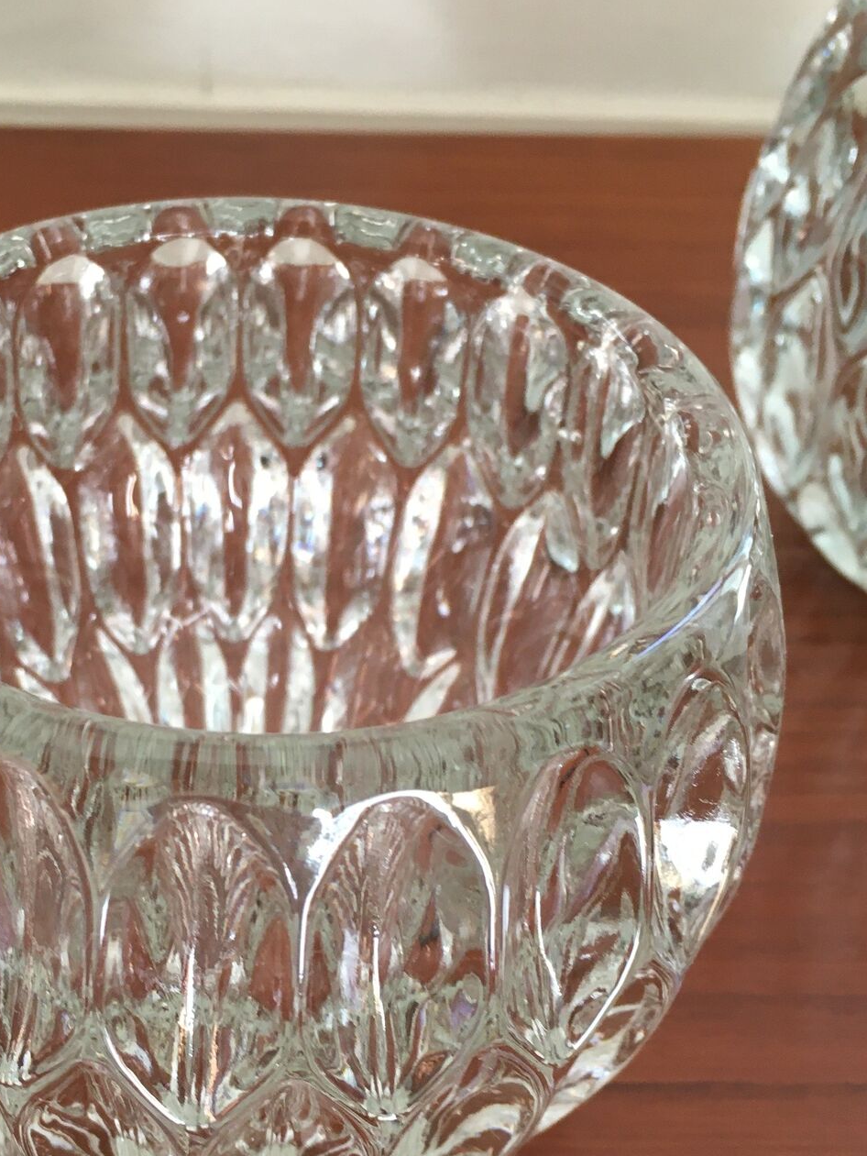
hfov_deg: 31.2
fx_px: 1536
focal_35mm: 46
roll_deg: -1.6
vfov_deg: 40.7
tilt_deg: -44.9
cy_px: 767
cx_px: 264
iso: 50
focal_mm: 4.15
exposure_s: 1/33
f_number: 2.2
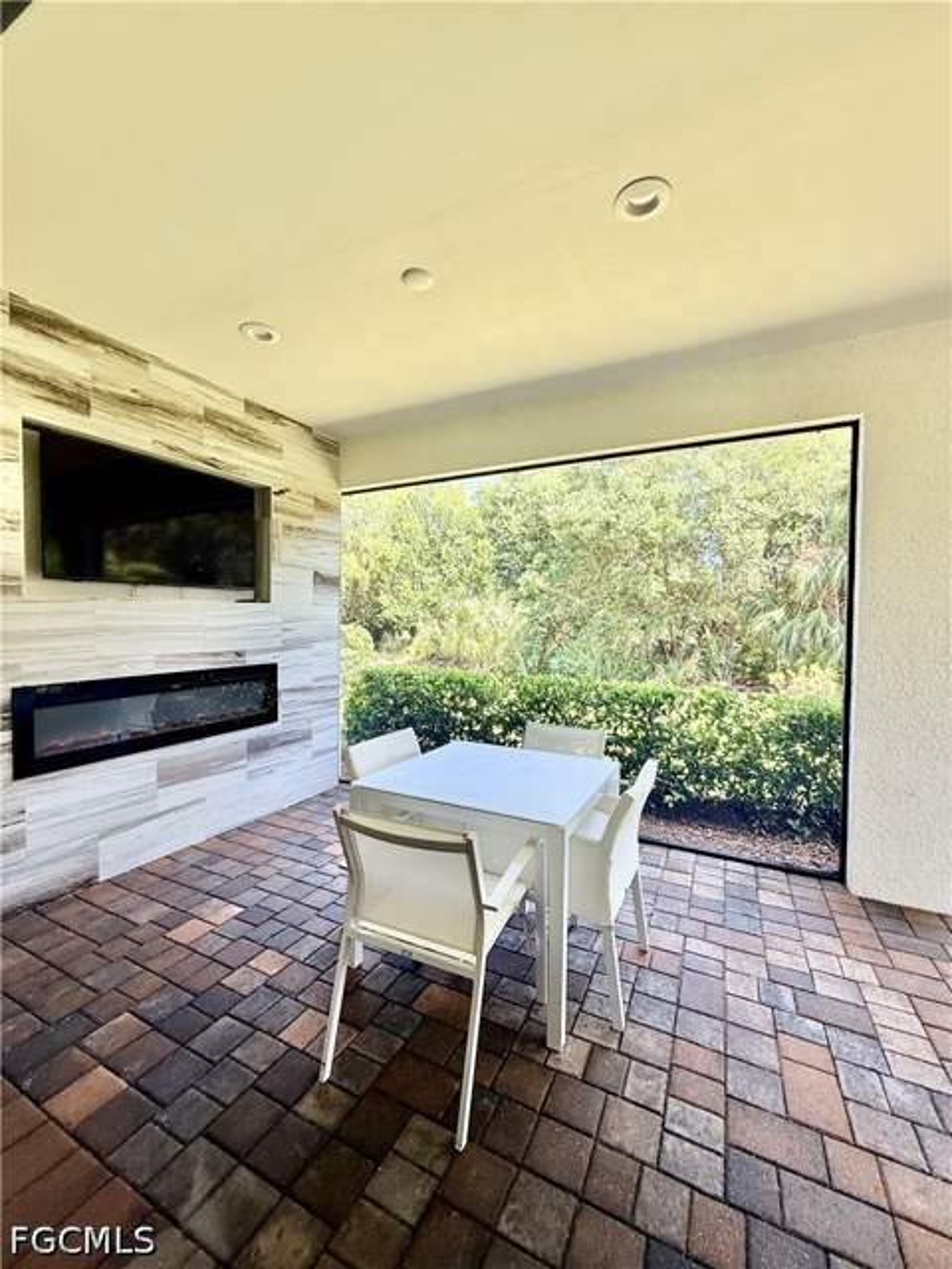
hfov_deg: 85.7
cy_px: 634
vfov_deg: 102.1
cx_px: 476
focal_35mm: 14
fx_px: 513
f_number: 2.2
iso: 40
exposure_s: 1/99
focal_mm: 2.22
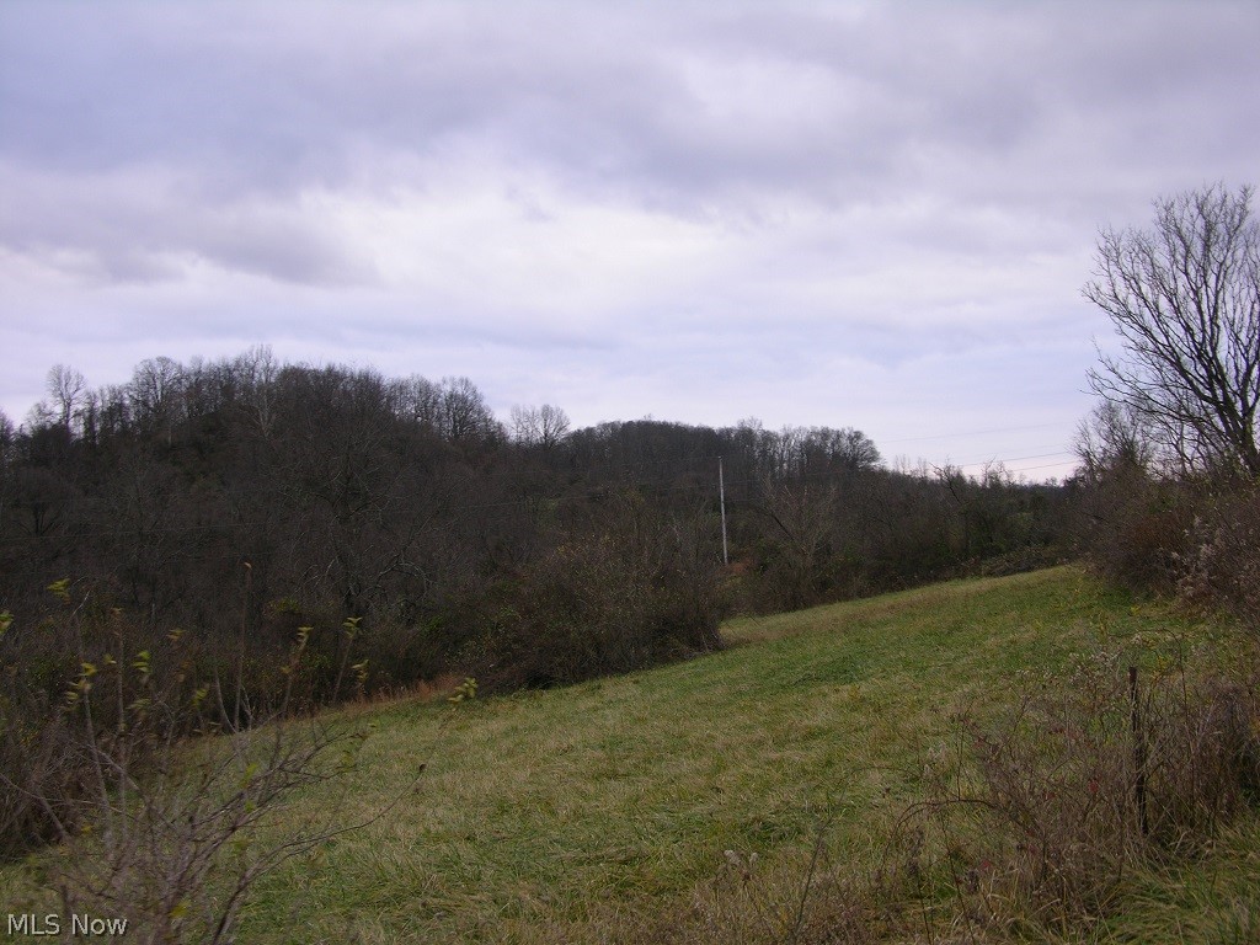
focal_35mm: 35
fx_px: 1274
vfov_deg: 40.7
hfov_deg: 52.6
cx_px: 630
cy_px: 472
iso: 50
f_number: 3.2
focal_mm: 8.9
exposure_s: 1/36
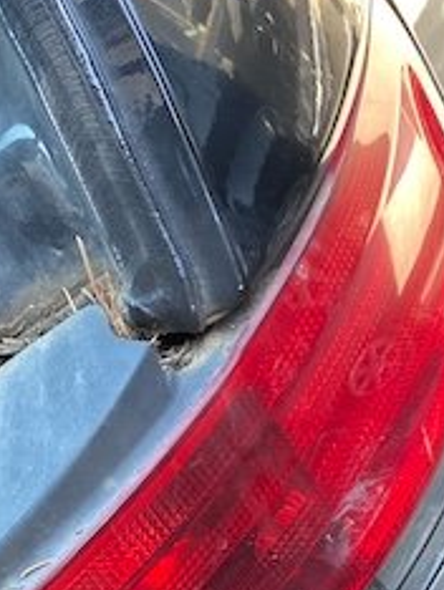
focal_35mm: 71
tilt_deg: -37.2
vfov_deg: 25.0
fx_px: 1212
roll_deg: +41.3
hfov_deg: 20.8
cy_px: 688
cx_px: 235
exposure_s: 1/82
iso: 125
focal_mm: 4.25
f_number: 1.8
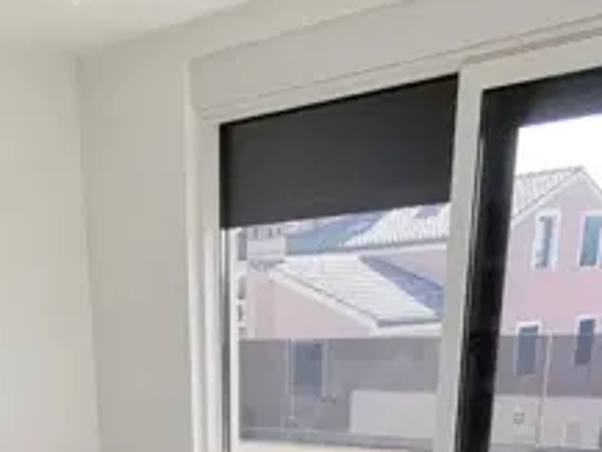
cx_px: 125
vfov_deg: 19.5
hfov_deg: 31.9
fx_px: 1027
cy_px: 782
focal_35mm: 59
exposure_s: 1/212
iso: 50
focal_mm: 2.35
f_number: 2.2
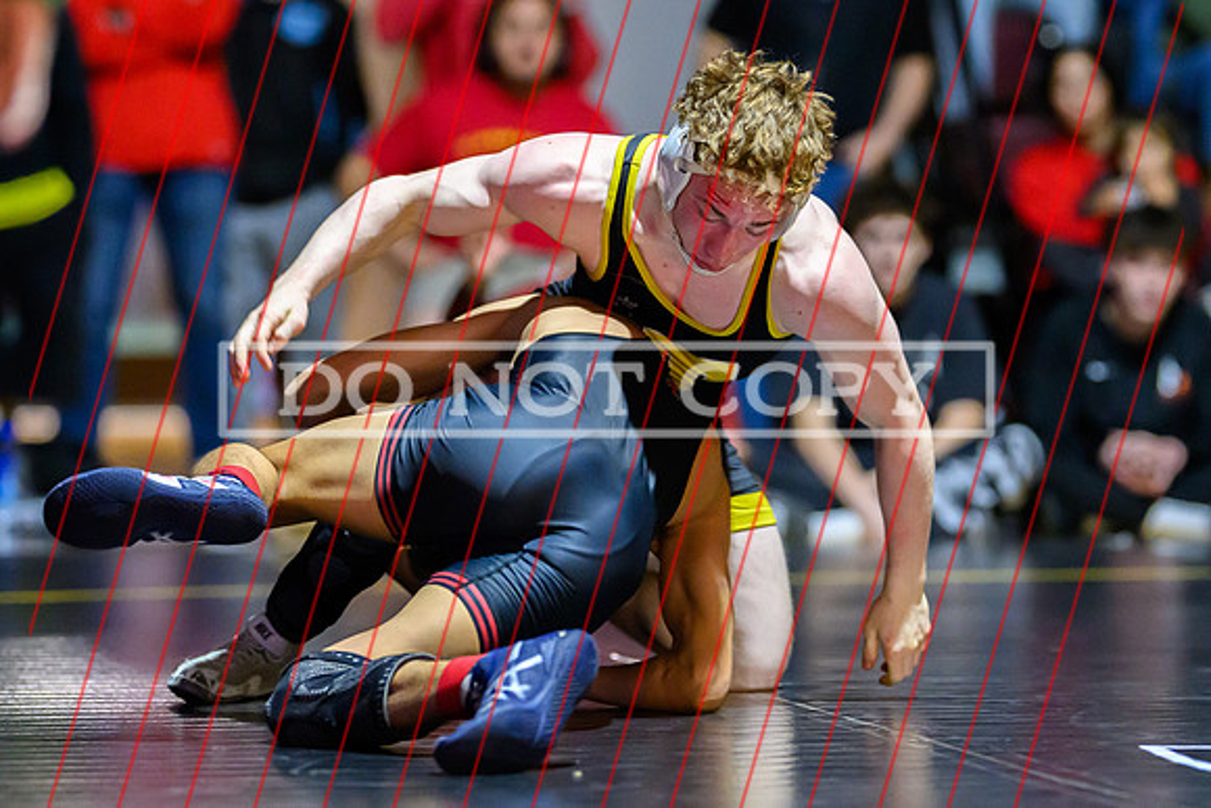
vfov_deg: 6.9
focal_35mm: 198
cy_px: 459
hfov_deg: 10.4
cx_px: 742
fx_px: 6659
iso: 8000
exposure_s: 1/500
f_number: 2
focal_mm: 135
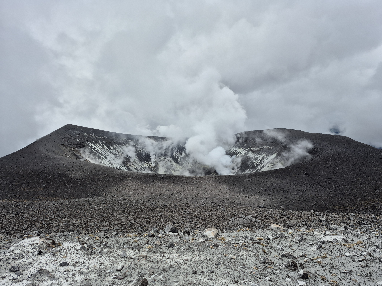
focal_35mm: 23
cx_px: 191
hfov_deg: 73.9
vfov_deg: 58.9
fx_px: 254
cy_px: 143
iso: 25
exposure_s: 1/4096
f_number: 1.8
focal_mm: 5.4
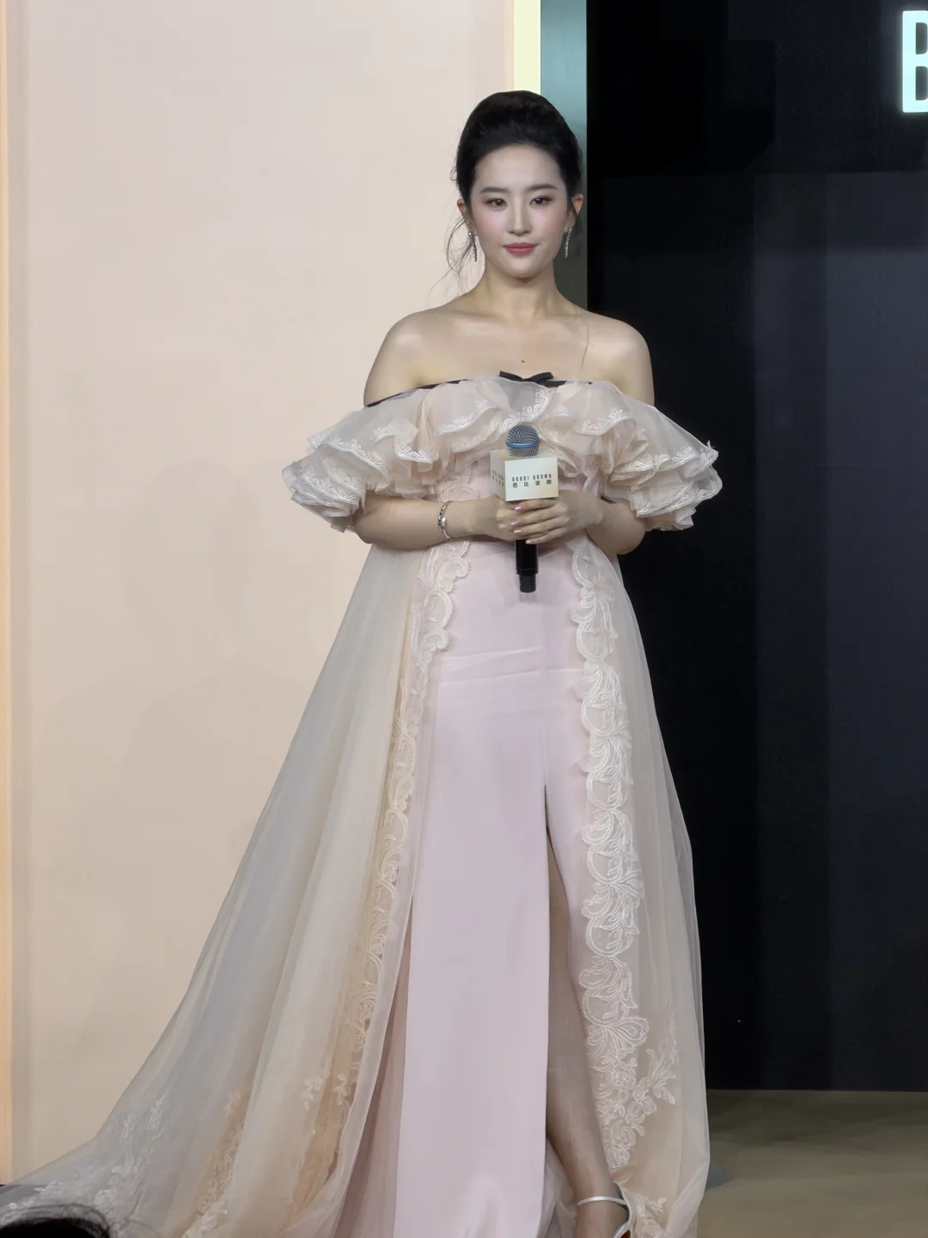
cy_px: 619
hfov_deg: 7.4
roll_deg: -0.1
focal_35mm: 200
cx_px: 464
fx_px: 7149
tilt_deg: +0.5
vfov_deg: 9.9
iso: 64
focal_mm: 16.89
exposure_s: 1/121
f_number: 2.8
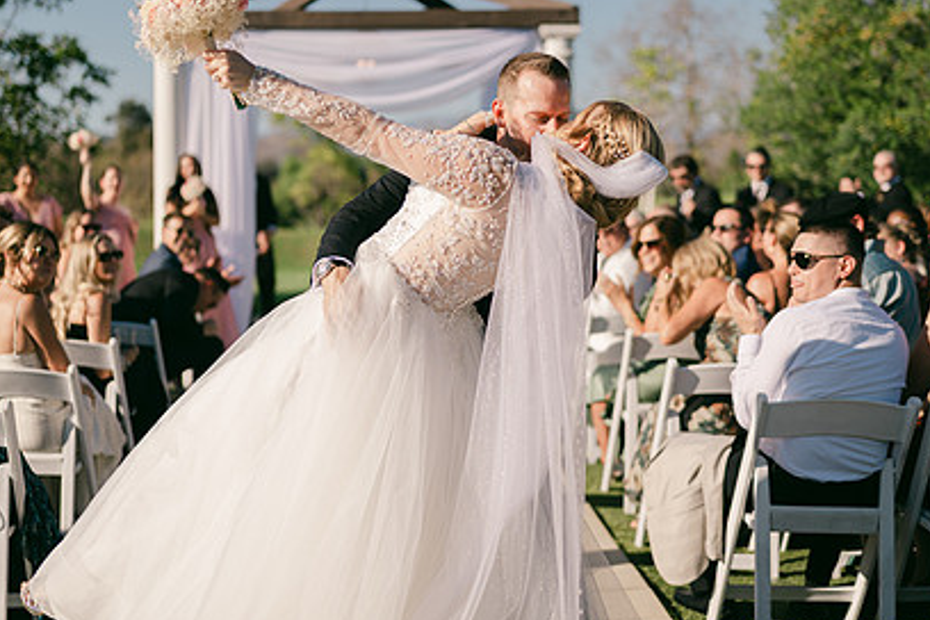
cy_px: 288
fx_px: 1343
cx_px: 417
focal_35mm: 52
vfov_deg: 26.0
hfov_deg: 38.1
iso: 64
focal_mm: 35
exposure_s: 1/10000
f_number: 1.3
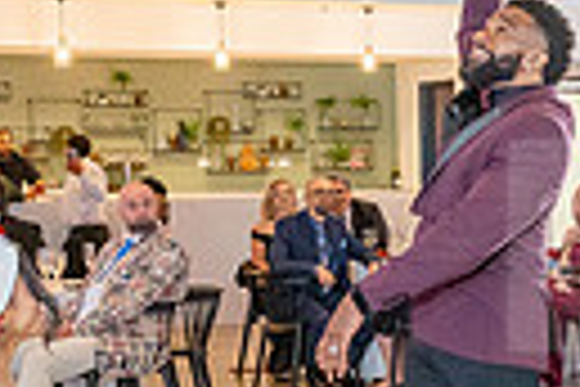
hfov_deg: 15.9
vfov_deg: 11.7
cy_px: 245
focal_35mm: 117
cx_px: 899
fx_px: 1885
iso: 3200
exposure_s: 1/200
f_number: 4
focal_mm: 26
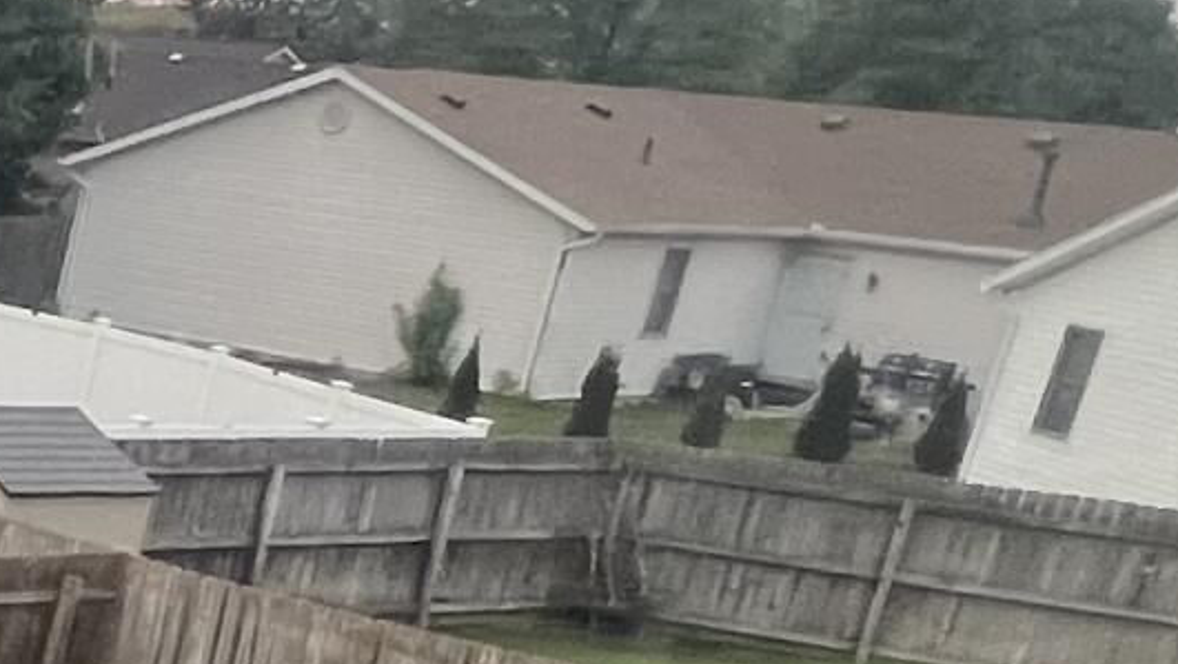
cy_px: 955
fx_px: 2499
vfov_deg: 14.3
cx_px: -1069
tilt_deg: -21.2
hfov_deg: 18.8
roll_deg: -3.7
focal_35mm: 80
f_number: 1.8
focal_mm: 1.57
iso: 250
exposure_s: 1/99
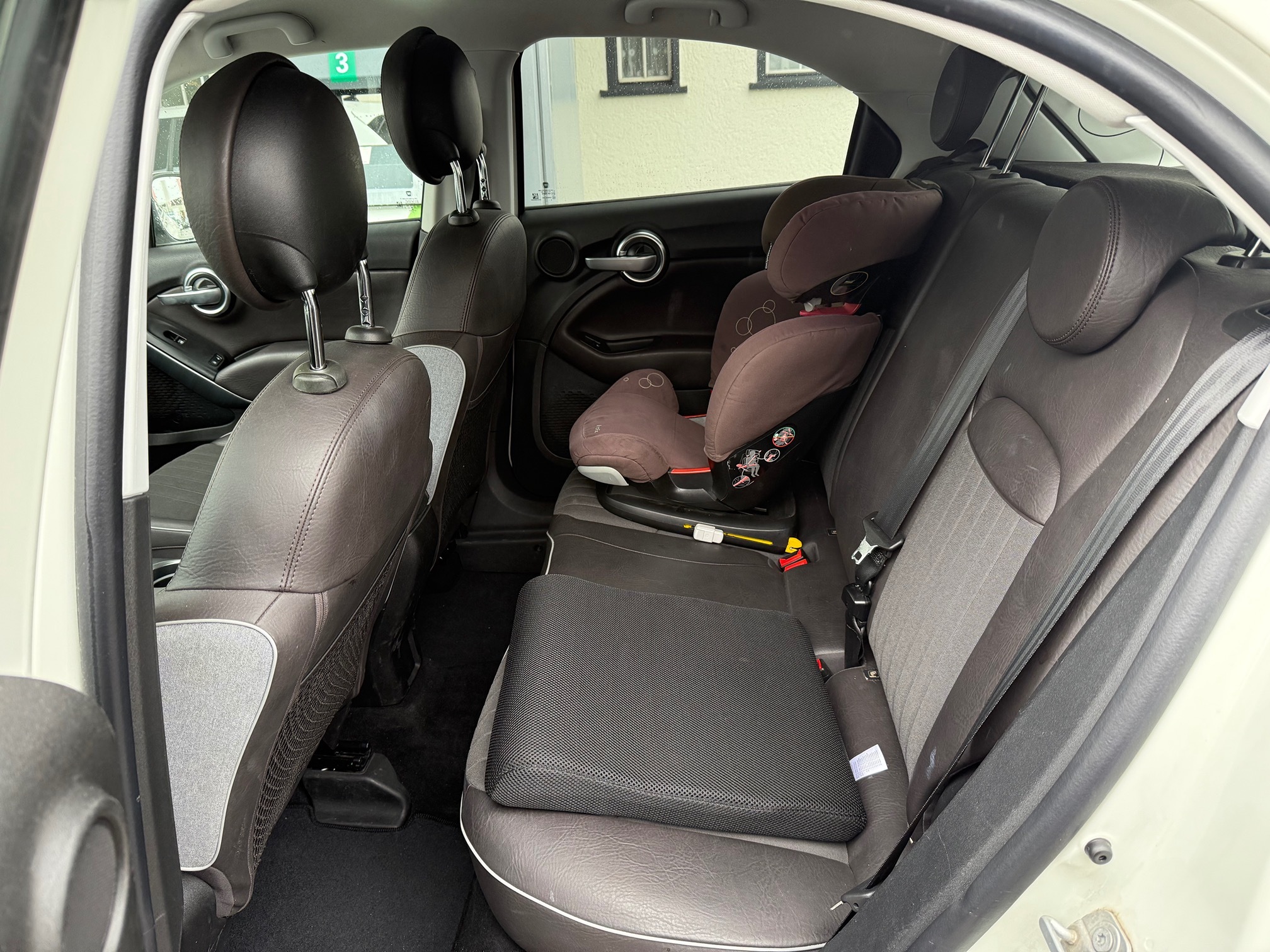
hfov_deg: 71.6
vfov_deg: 56.8
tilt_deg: -20.7
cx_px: 635
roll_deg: +2.3
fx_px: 881
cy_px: 476
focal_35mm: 24
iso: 200
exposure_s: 1/132
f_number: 1.78
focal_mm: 6.76
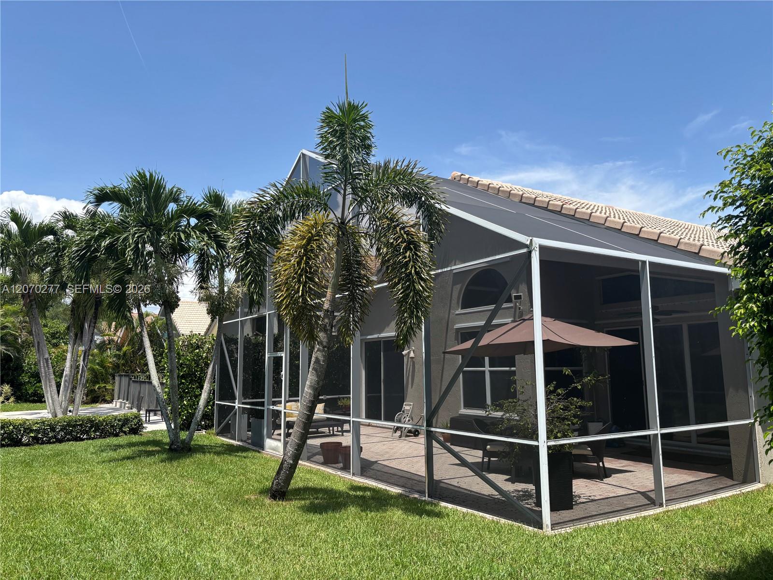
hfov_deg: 67.3
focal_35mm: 26
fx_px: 581
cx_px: 386
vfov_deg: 53.1
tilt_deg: +6.7
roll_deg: +0.5
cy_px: 290
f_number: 1.6
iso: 50
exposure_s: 1/2513
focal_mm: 5.96
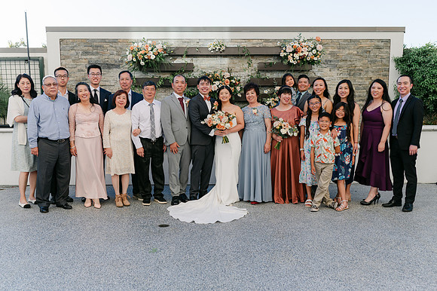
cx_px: 218
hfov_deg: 53.2
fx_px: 437
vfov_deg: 36.8
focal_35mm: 36
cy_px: 150
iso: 100
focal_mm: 35
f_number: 4
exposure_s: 1/800
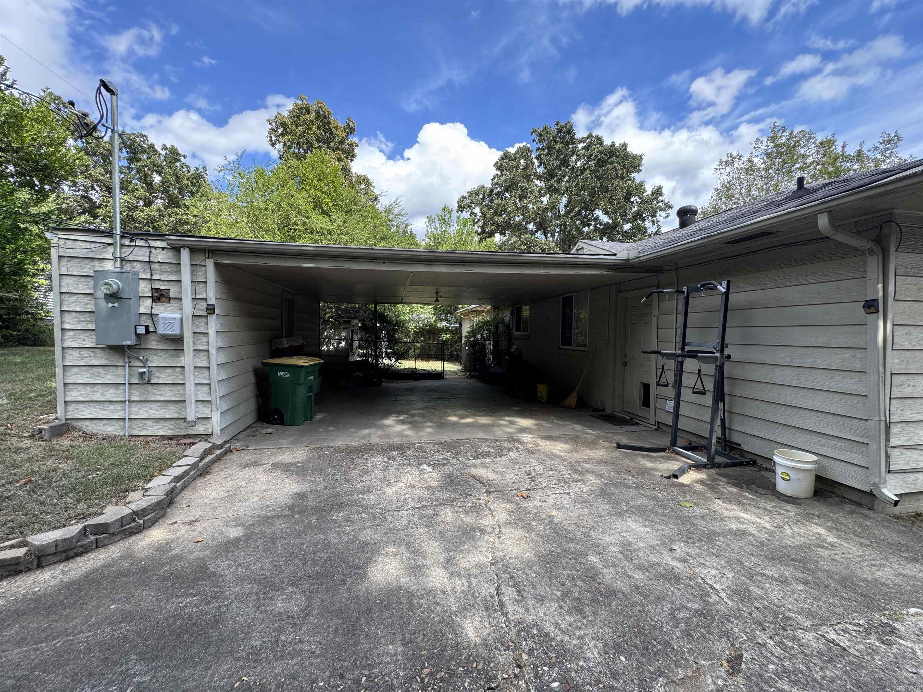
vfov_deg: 85.7
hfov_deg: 102.1
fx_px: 373
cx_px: 462
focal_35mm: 14
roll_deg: +0.1
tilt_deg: -2.3
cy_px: 346
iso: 40
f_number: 2.2
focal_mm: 2.22
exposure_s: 1/222
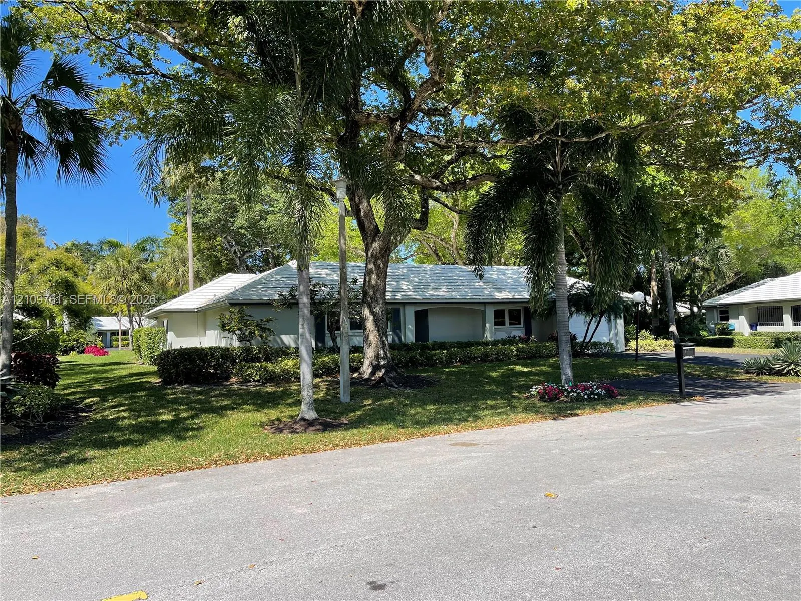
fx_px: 578
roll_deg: +2.3
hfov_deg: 69.4
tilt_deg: +1.5
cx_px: 400
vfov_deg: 54.9
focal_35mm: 25
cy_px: 300
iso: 32
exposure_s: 1/2012
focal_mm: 5.1
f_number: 1.6
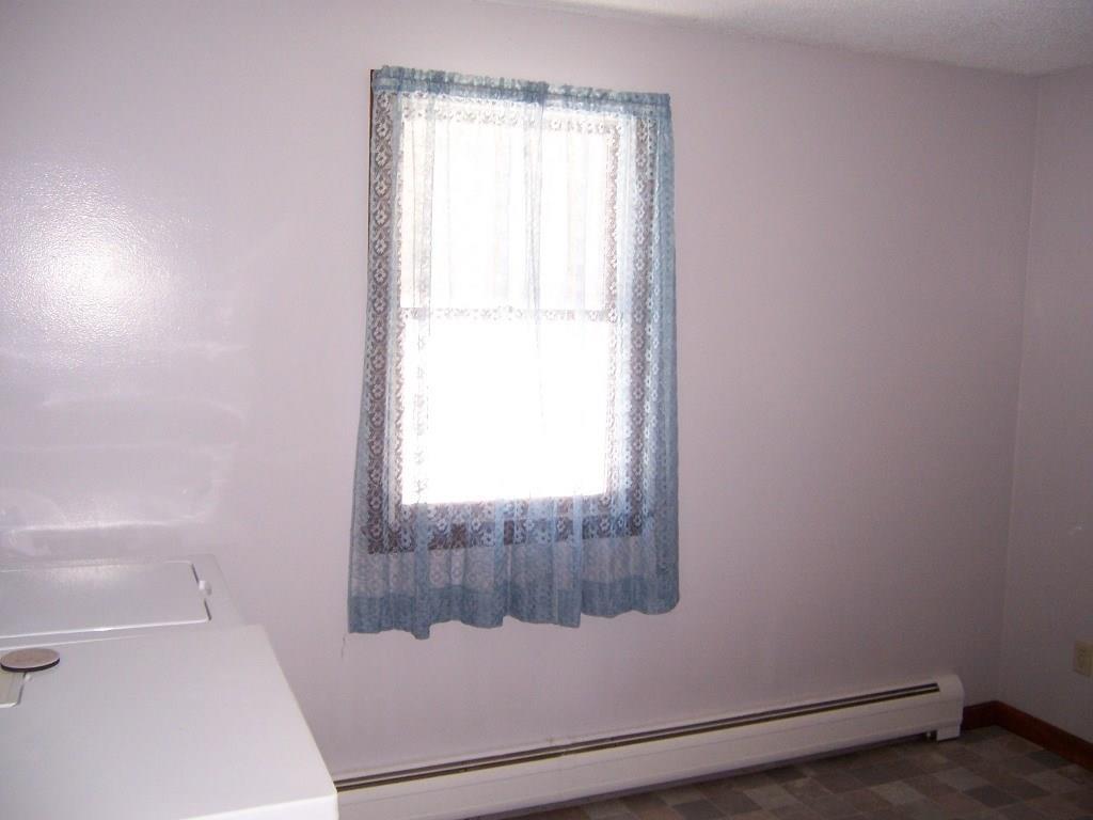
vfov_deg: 42.9
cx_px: 546
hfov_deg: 55.4
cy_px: 410
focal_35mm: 33
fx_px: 1042
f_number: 2.8
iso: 140
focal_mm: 5.5
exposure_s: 1/60
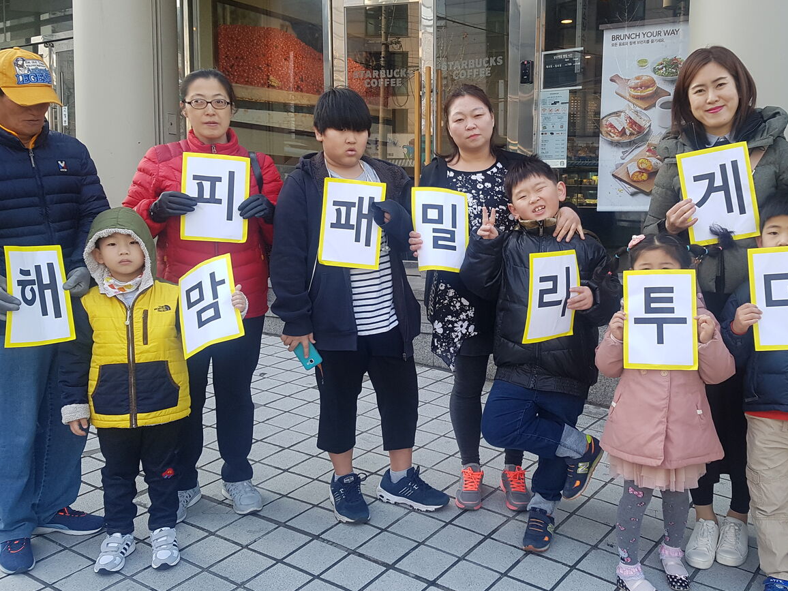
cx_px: 469
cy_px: 278
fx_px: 820
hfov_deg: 51.1
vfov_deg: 39.6
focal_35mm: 36
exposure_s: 1/321
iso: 50
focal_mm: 4.2
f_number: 1.7
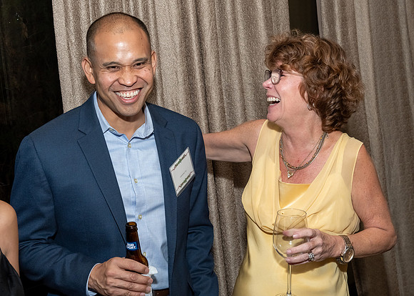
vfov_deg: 24.9
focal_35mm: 57
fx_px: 670
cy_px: 135
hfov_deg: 34.2
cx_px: 251
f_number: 6.3
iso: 500
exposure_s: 1/250
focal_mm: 32
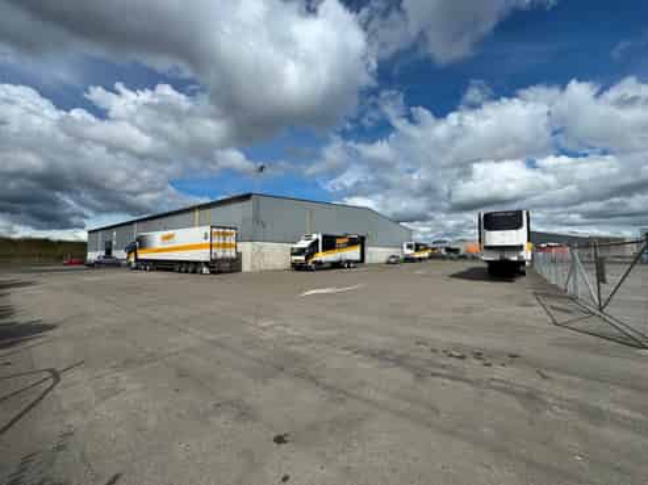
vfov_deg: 85.6
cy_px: 242
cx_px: 324
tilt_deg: +3.8
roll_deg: +1.3
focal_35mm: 14
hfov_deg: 102.1
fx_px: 262
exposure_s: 1/3717
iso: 50
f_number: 2.2
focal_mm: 2.22
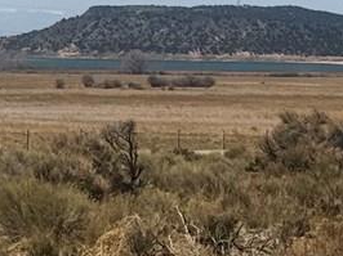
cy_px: 19
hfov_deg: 6.9
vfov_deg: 5.1
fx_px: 2861
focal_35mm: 289
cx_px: 202
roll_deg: -0.8
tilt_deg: -1.1
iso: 64
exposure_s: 1/6410
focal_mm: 6.76
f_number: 1.78
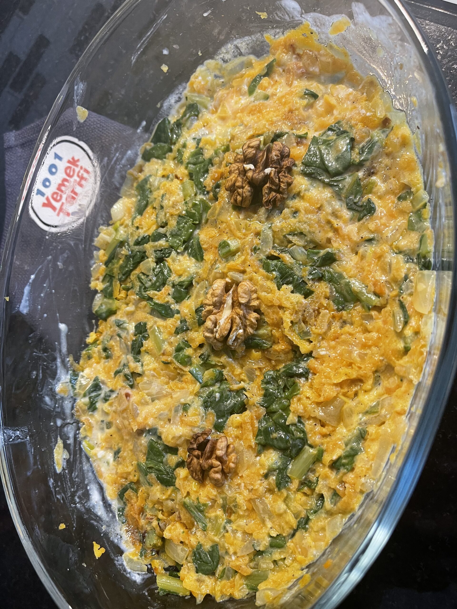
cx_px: 228
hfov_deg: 53.1
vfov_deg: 67.3
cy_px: 304
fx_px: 458
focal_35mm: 26
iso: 160
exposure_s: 1/50
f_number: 1.6
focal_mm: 5.1
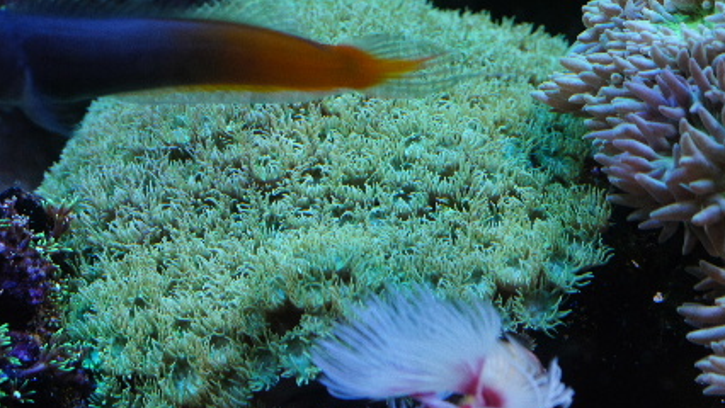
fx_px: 1558
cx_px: 364
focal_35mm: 81
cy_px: 177
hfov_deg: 26.2
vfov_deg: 14.9
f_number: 9
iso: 800
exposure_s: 1/60
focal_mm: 50
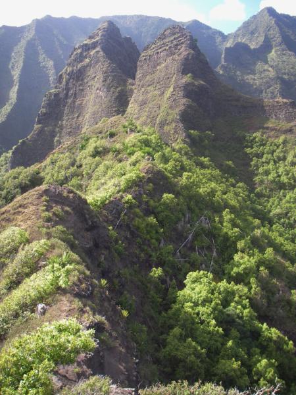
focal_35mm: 38
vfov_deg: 49.0
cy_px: 198
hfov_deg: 37.7
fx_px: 433
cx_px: 148
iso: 80
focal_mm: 6.3
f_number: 3.3
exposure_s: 1/200
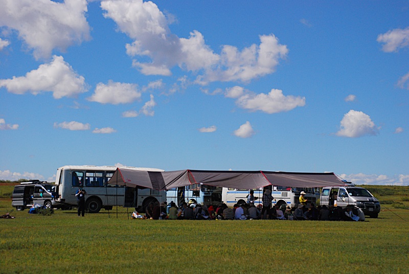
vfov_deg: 15.8
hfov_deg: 23.3
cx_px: 204
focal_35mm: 87
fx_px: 990
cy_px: 137
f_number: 6.3
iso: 400
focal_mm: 58
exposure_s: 1/2500
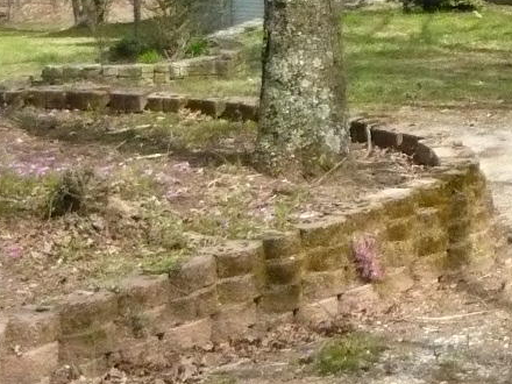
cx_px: 758
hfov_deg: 15.2
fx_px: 1775
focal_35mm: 120
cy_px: 6
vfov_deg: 12.2
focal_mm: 5.5
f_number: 8
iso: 800
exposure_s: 1/640
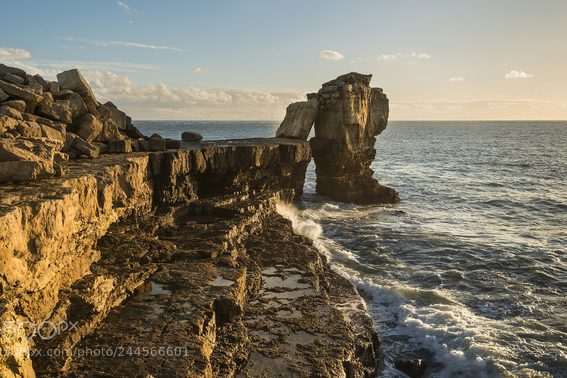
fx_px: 520
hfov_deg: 57.2
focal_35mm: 33
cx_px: 301
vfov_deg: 40.0
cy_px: 168
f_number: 16
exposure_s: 1/50
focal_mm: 29
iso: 100
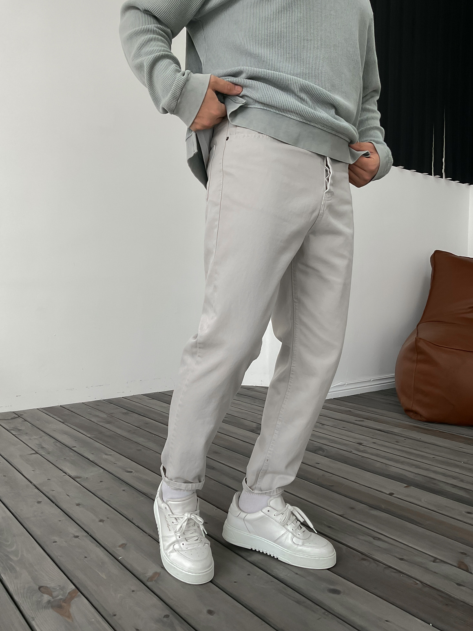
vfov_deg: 60.0
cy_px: 323
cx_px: 242
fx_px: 547
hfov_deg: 46.8
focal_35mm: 30
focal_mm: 3
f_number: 1.8
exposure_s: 1/120
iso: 32
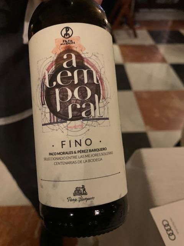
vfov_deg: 67.3
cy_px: 123
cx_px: 92
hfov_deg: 53.1
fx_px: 184
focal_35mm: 26
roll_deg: -0.5
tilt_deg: -43.7
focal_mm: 4.25
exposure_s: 1/25
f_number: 1.8
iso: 800
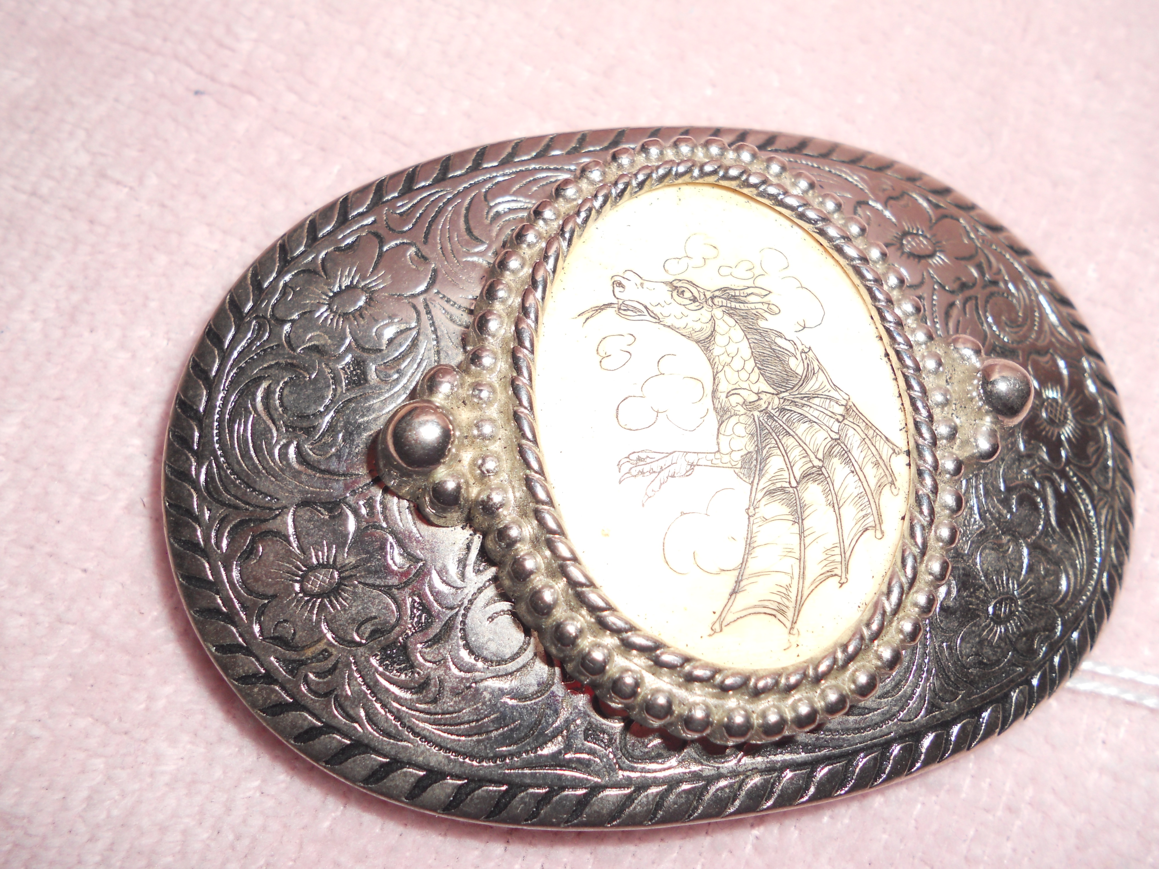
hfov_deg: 56.8
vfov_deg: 44.2
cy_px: 434
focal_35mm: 32
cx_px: 580
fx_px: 1071
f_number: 8.8
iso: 80
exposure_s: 1/25
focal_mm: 5.8
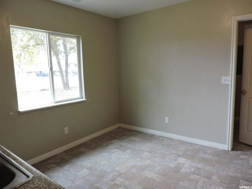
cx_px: 126
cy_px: 94
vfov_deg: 56.8
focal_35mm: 24
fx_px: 175
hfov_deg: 71.6
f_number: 3
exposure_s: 1/30
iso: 100
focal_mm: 4.3
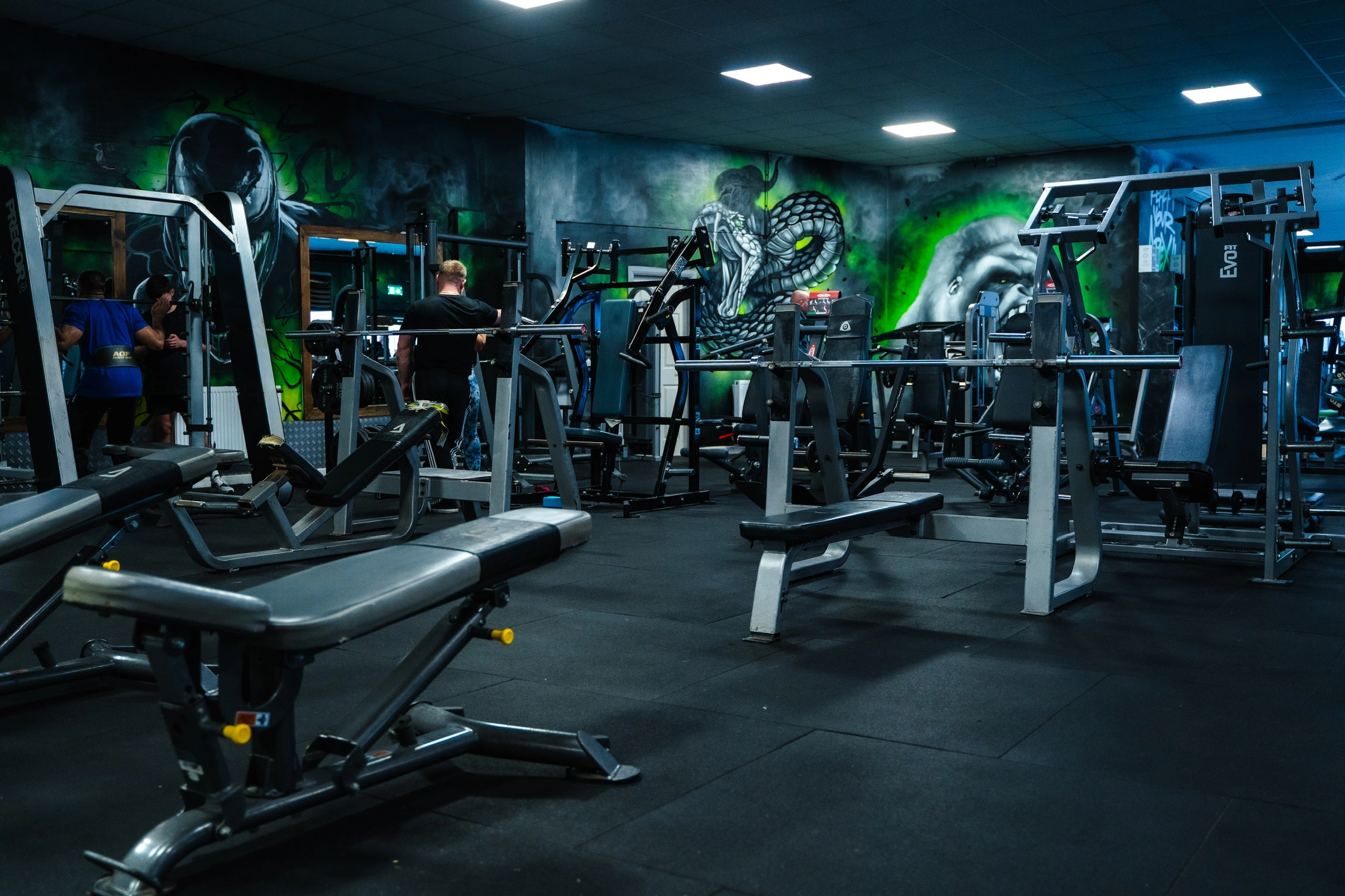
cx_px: 672
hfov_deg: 58.7
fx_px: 1195
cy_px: 448
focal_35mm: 32
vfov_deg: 41.1
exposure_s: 1/100
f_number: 2.8
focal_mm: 32
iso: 1600
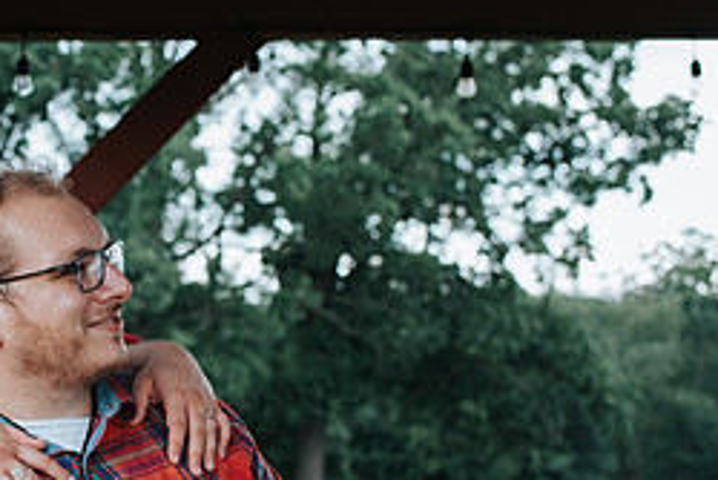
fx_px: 1676
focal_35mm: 84
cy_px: 358
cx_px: -3
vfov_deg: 16.2
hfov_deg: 23.2
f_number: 2.8
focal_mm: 35
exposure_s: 1/250
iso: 640
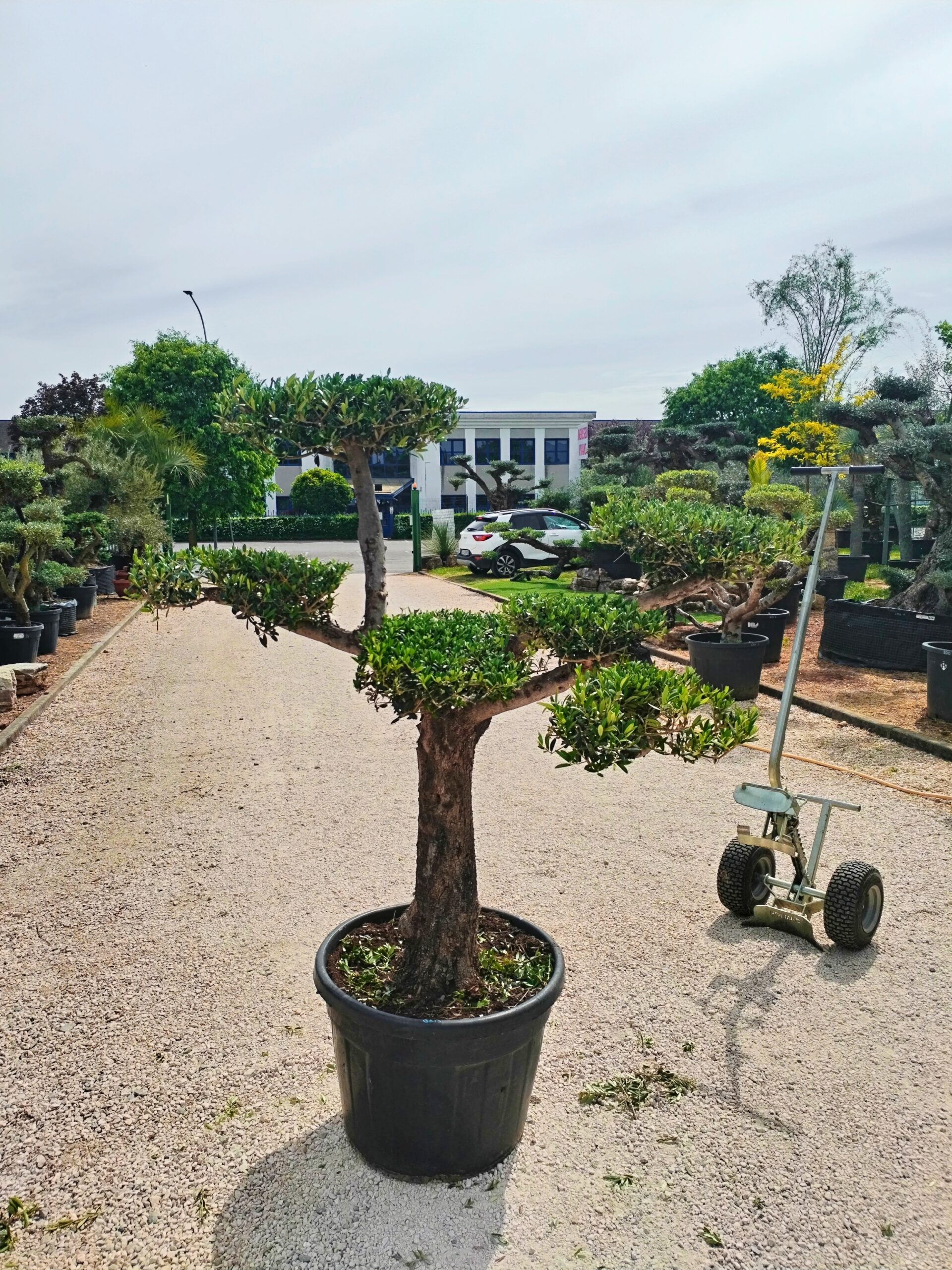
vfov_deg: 67.3
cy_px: 635
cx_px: 476
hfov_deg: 53.1
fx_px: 953
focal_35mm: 26
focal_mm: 4.75
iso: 100
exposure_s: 1/1774
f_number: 1.8
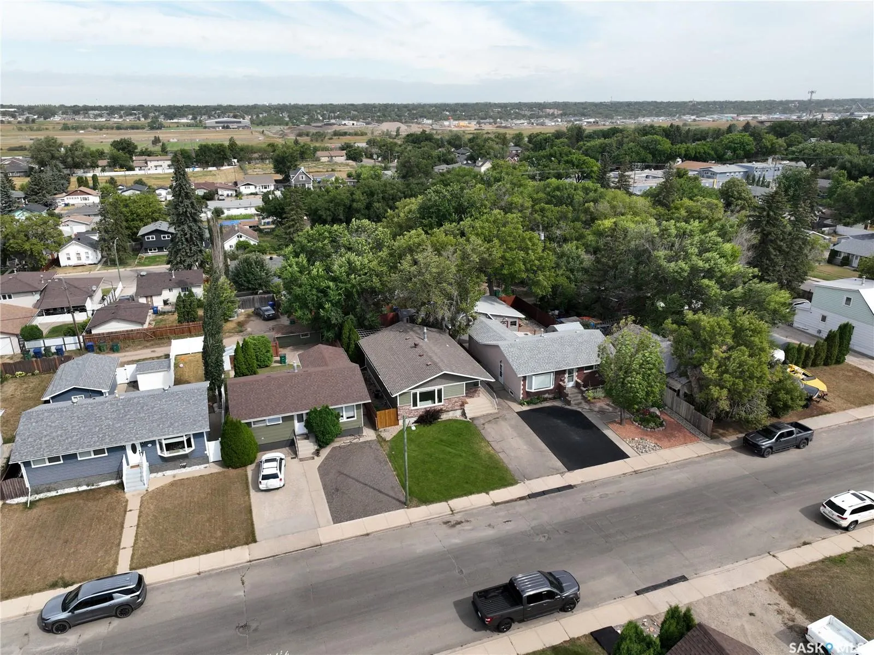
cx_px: 437
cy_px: 328
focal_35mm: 24
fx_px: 606
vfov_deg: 56.8
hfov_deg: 71.6
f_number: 2.8
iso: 110
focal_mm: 12.29
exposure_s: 1/50
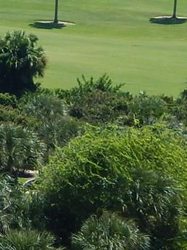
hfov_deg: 5.7
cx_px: -290
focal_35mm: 251
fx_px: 1808
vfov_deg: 7.8
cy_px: -81
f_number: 3.8
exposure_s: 1/1250
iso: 125
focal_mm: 9.7
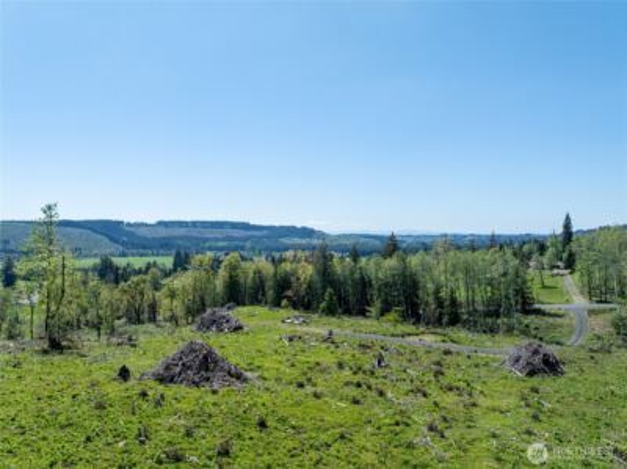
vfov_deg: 56.7
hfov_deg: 71.7
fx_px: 434
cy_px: 234
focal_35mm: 24
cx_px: 314
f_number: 2.8
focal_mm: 12.29
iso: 100
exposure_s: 1/8000
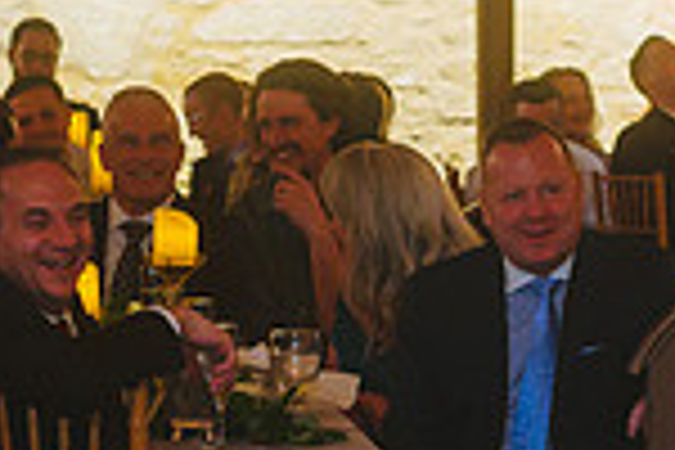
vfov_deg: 4.6
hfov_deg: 6.8
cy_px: 306
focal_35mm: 302
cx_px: 248
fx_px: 5662
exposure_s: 1/125
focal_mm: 78
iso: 2500
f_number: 2.8
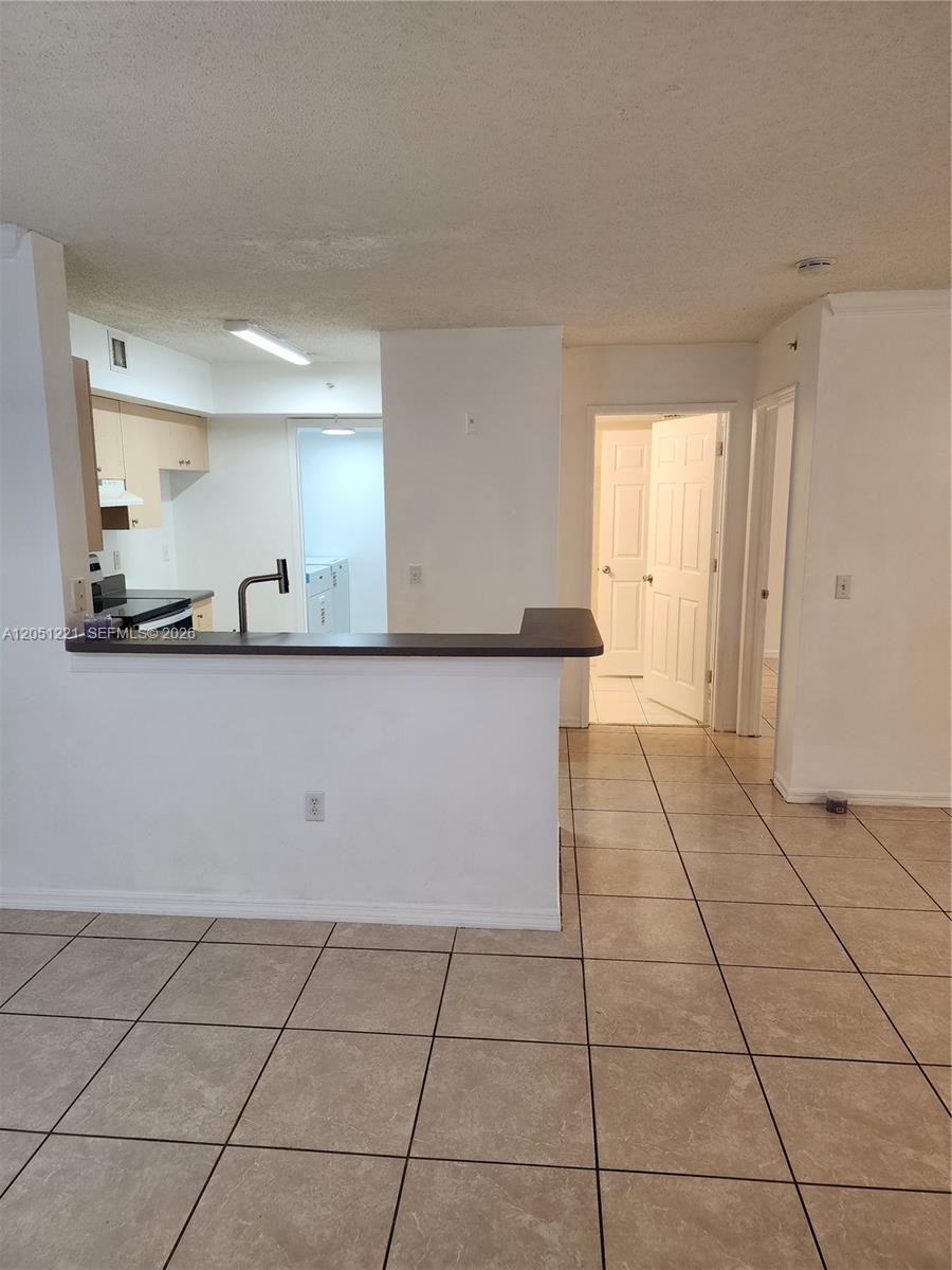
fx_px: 843
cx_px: 476
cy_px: 635
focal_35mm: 23
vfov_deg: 73.9
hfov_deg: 58.9
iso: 125
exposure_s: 1/120
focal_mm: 6.4
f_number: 1.8
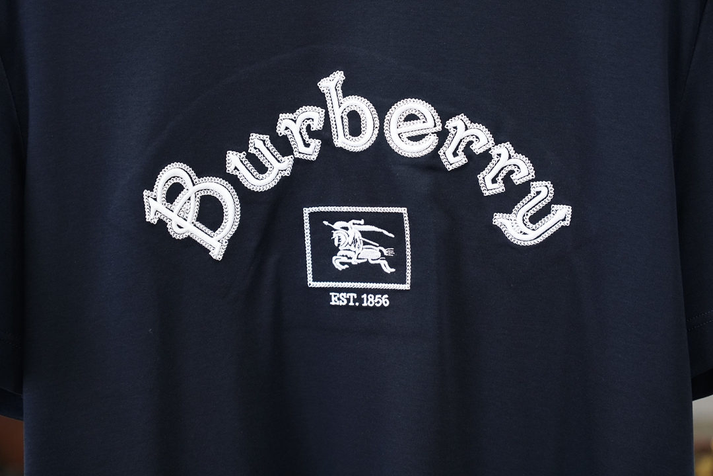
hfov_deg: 19.7
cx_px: 356
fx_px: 2050
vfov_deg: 13.2
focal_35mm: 104
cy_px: 238
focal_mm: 69
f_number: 3.5
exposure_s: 1/125
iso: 640
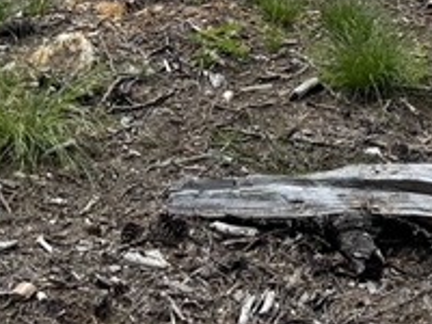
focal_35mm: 123
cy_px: -372
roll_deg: -0.2
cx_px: 73
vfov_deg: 10.8
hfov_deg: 15.9
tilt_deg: -4.2
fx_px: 1535
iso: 80
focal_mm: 6.76
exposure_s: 1/2331
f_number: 1.78
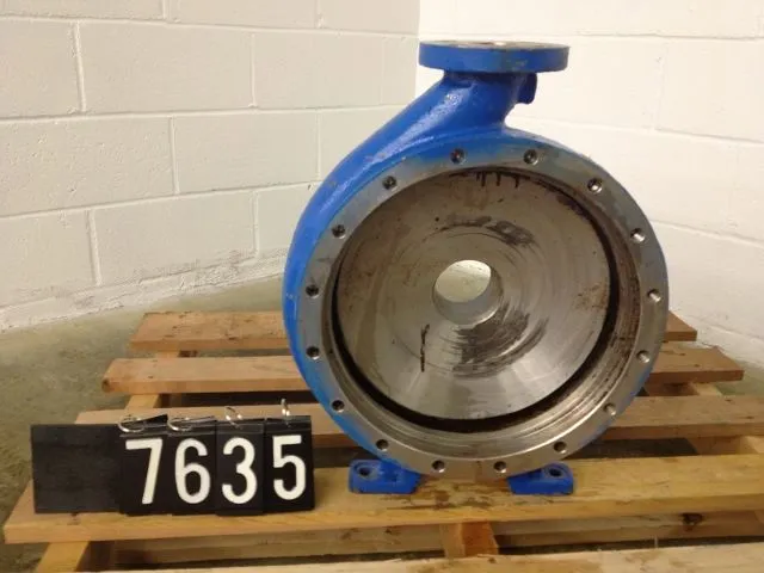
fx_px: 772
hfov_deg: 52.6
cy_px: 286
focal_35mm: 35
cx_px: 382
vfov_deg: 40.7
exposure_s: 1/20
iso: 200
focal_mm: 4.28
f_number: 2.4
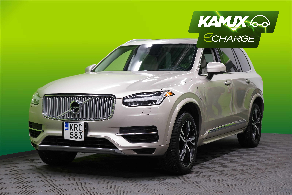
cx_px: 146
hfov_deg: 30.1
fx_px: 543
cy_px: 98
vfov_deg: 20.3
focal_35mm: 67
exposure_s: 1/50
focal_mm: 67
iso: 800
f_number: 5.6
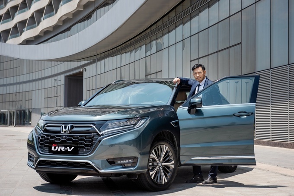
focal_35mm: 60
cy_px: 98
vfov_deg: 22.6
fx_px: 490
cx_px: 147
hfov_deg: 33.4
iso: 31
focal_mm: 60
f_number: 5.6
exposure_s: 1/125
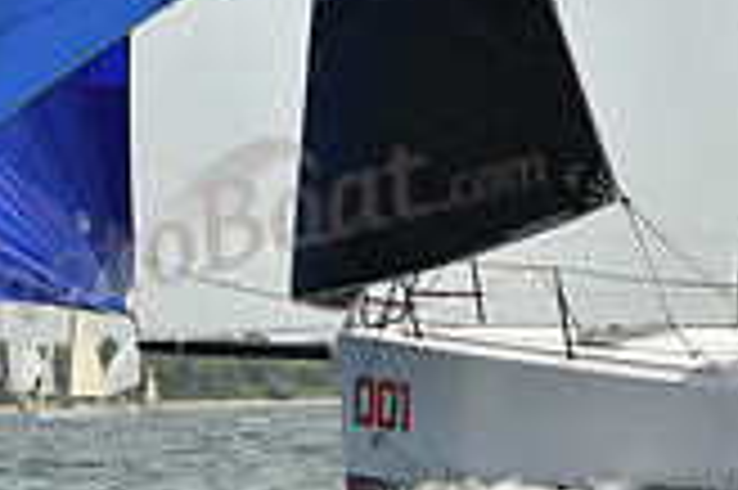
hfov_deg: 8.3
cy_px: 402
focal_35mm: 248
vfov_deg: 5.5
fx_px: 5079
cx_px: 783
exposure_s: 1/1600
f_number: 9
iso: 400
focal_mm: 70
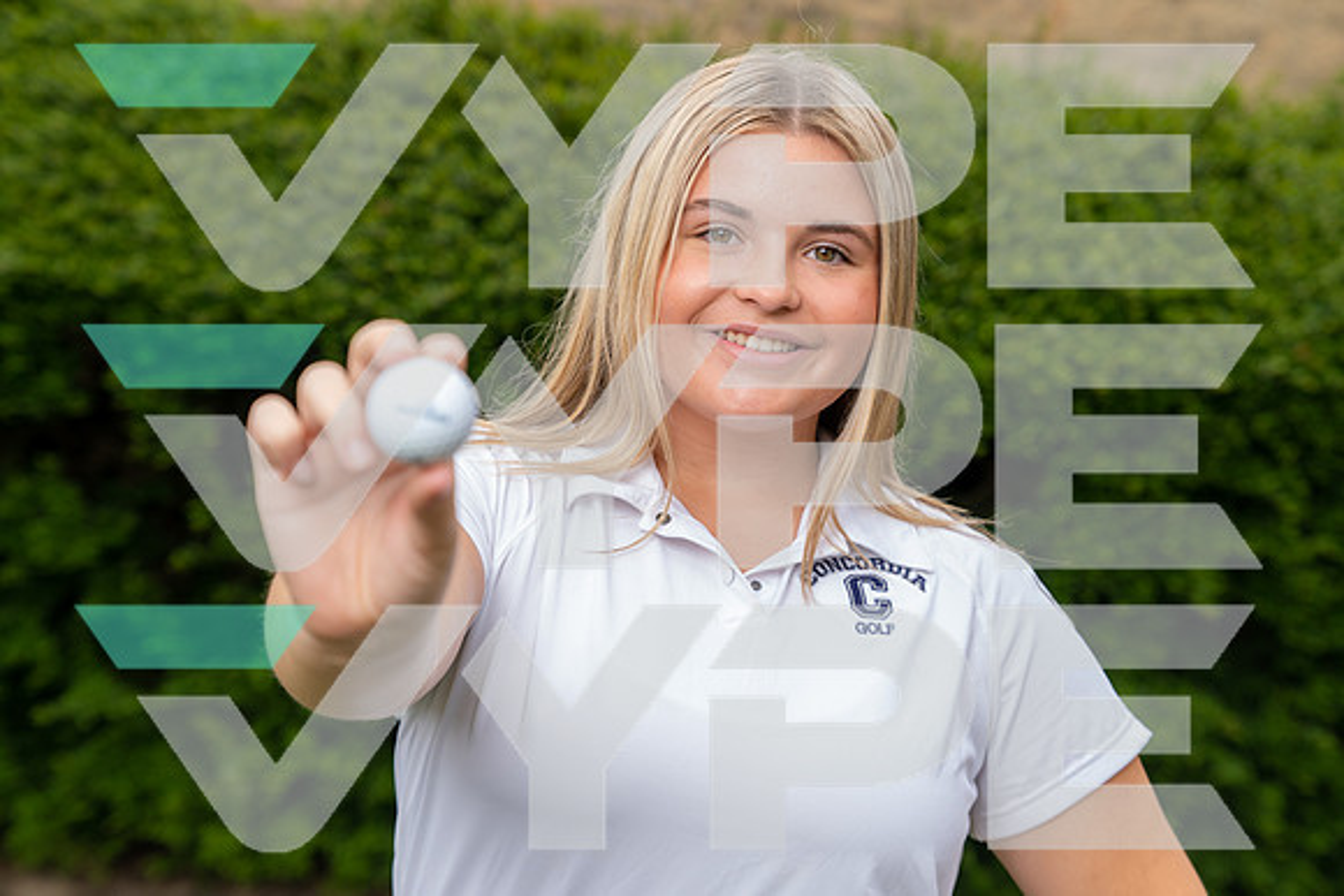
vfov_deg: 21.3
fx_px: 2390
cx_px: 672
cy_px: 448
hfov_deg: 31.4
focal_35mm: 64
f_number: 4
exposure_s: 1/250
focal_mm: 64
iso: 100
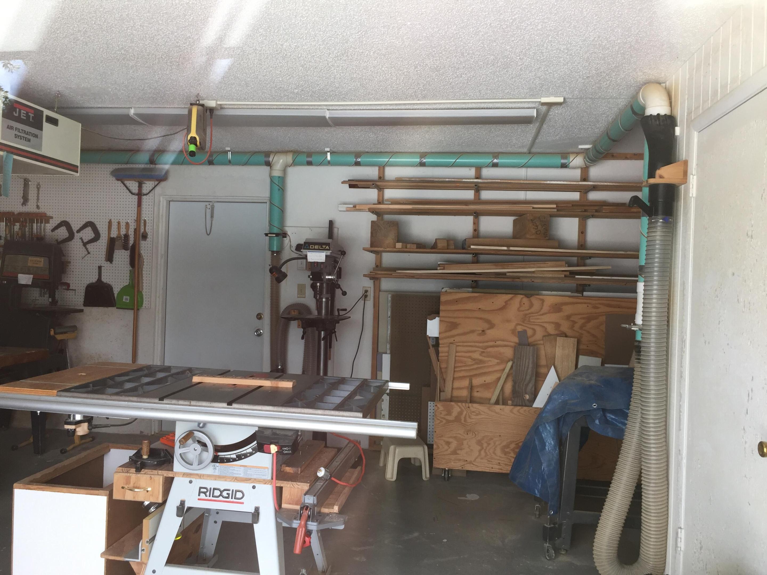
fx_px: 643
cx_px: 384
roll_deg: -2.9
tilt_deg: -0.5
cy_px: 288
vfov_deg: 48.2
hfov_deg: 61.7
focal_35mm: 29
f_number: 2.2
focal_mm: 4.15
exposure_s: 1/120
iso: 50
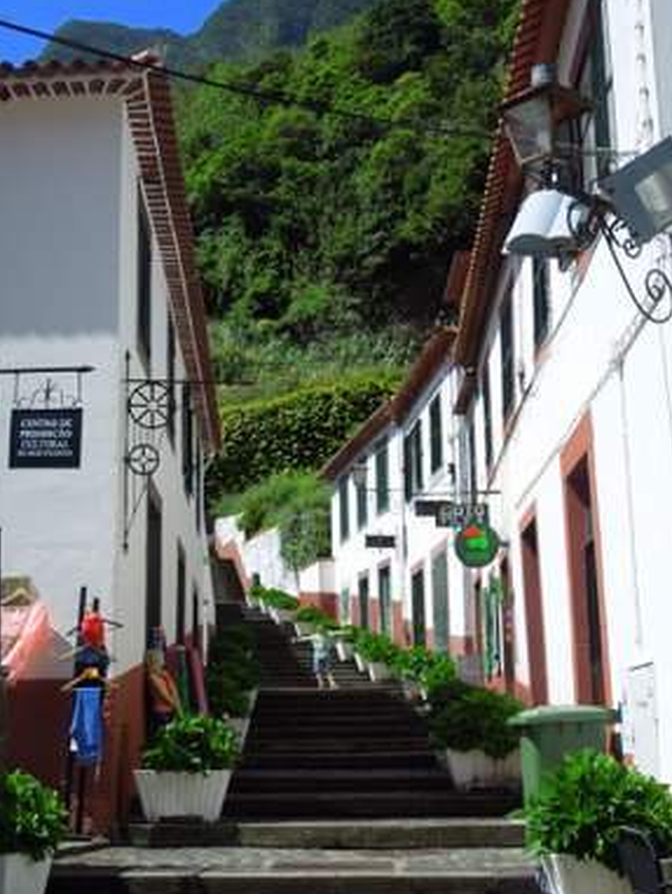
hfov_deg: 29.7
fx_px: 1267
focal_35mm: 49
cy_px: 513
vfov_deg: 38.8
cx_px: 307
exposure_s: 1/800
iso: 100
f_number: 3.8
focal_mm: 7
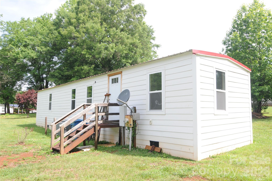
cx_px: 136
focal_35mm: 26
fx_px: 192
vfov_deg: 50.3
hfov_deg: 70.5
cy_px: 90
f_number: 6.3
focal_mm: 17
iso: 200
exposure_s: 1/250
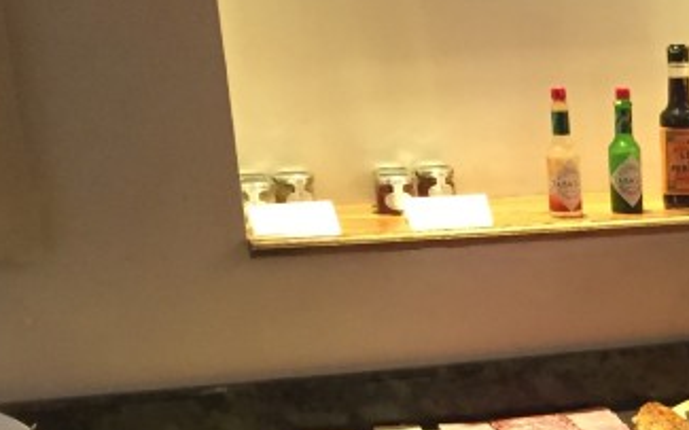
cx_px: 905
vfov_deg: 12.9
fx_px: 1821
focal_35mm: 97
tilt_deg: -20.6
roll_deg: +1.3
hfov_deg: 19.7
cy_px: 599
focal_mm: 4.15
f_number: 2.2
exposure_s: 1/24
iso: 250
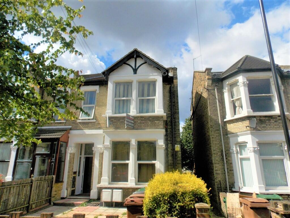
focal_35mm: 23
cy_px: 109
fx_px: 193
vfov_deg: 58.9
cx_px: 145
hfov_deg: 73.9
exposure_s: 1/1000
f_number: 3.1
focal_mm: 4
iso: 80
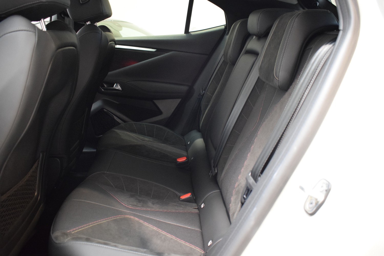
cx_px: 192
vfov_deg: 40.0
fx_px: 352
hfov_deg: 57.2
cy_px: 128
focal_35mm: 33
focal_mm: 22
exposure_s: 1/25
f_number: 3.8
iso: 3200
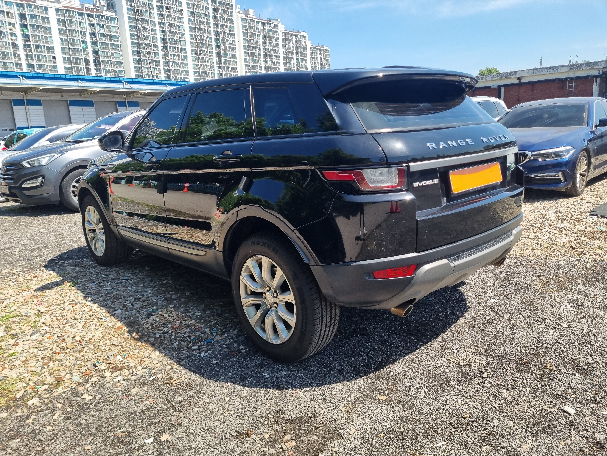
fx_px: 456
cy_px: 228
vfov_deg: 53.1
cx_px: 304
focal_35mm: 26
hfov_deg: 67.3
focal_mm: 5.4
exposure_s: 1/1620
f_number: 1.8
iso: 50
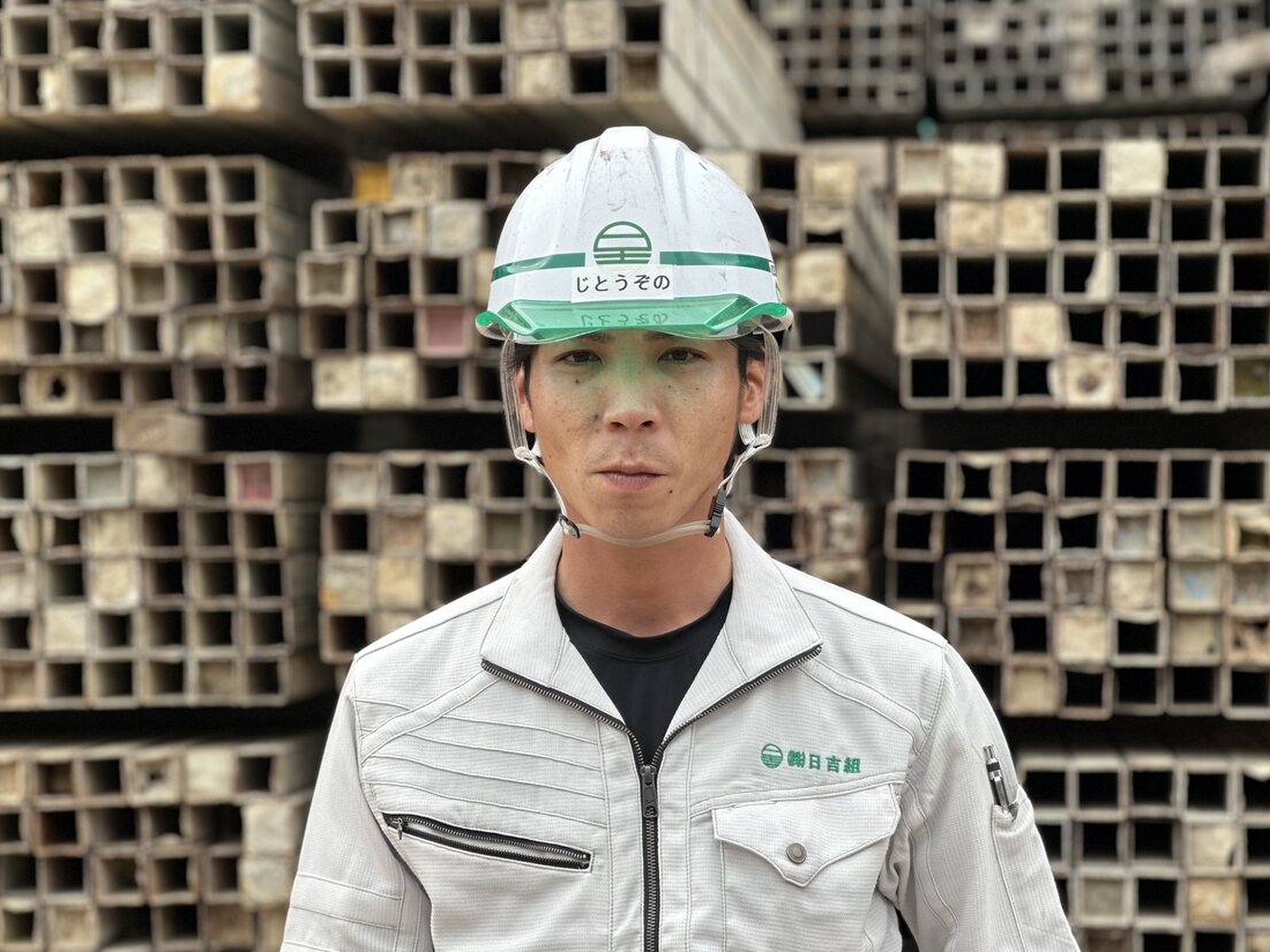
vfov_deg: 17.6
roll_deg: +2.3
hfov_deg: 23.3
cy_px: 516
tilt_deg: -1.1
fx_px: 3082
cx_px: 636
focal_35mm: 84
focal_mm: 9
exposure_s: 1/121
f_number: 2.8
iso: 32
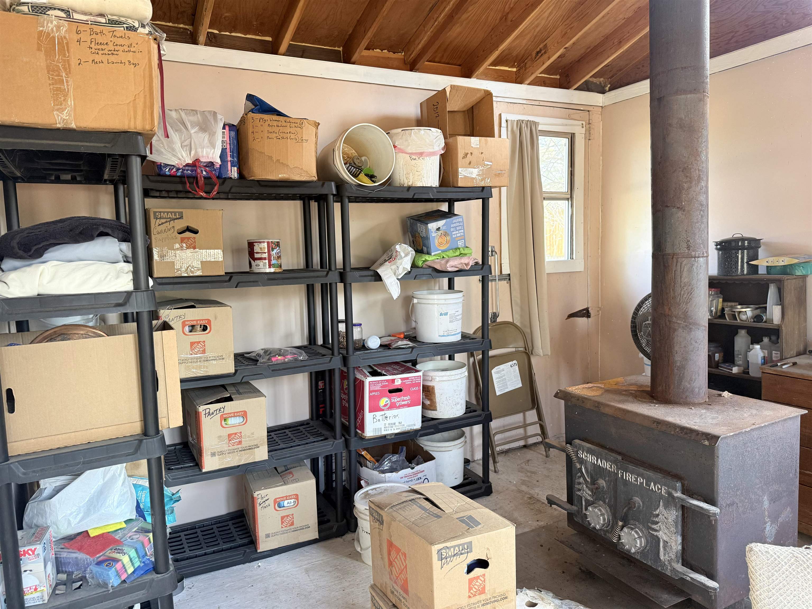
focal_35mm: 24
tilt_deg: -5.7
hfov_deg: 71.6
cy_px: 304
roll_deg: +2.7
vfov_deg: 56.8
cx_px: 406
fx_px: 563
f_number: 1.78
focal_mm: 6.76
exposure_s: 1/60
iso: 250
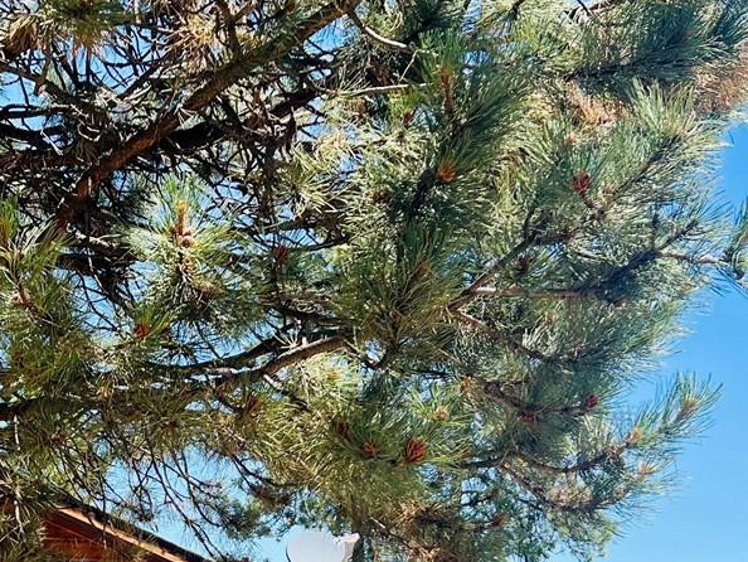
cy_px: 622
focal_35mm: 70
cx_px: 160
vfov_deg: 20.1
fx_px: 1513
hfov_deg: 27.3
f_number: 1.5
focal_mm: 5.7
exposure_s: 1/1429
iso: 50
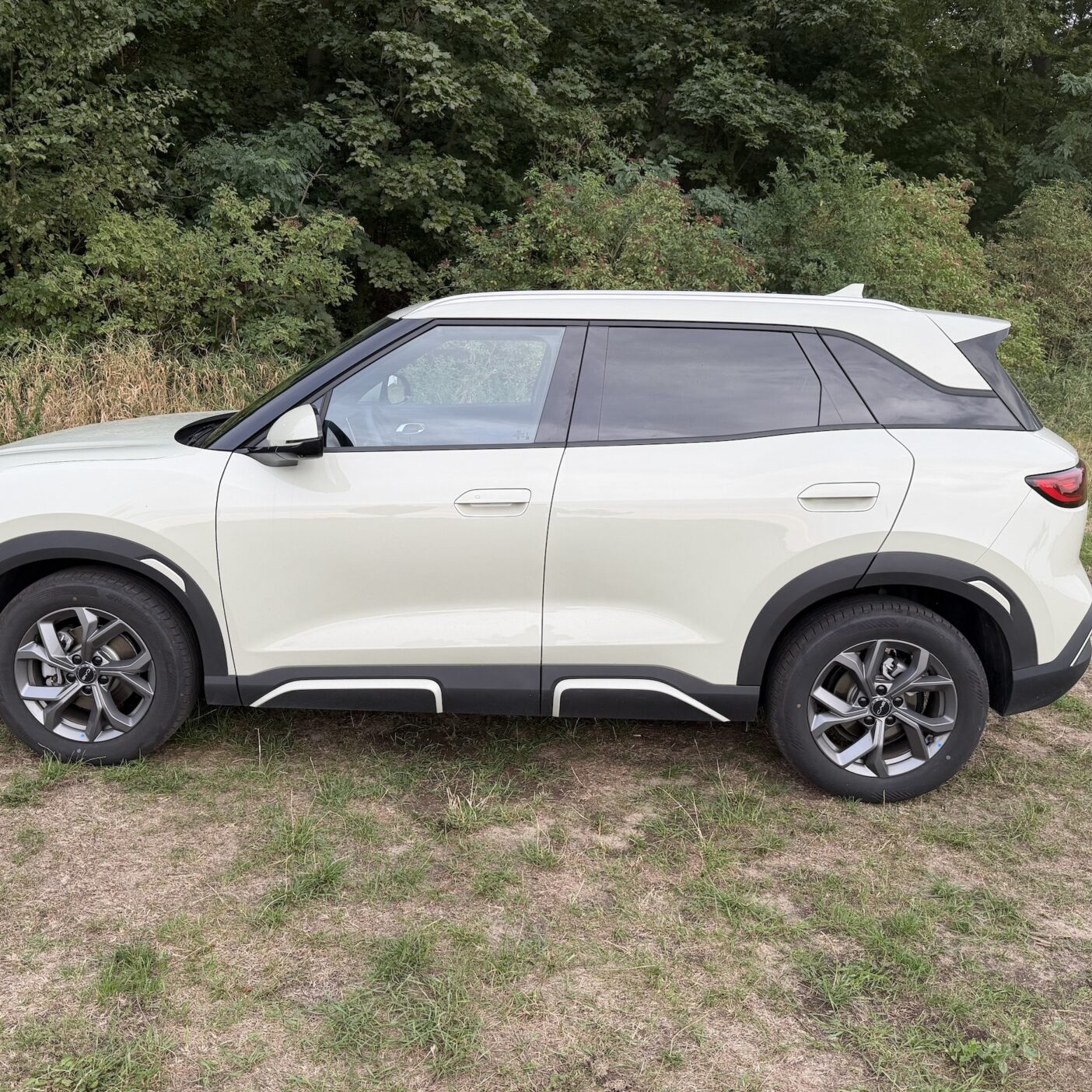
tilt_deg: -12.0
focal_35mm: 29
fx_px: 1035
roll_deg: -0.6
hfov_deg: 55.5
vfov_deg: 55.6
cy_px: 536
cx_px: 485
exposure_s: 1/121
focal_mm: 6.76
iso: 100
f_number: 1.78
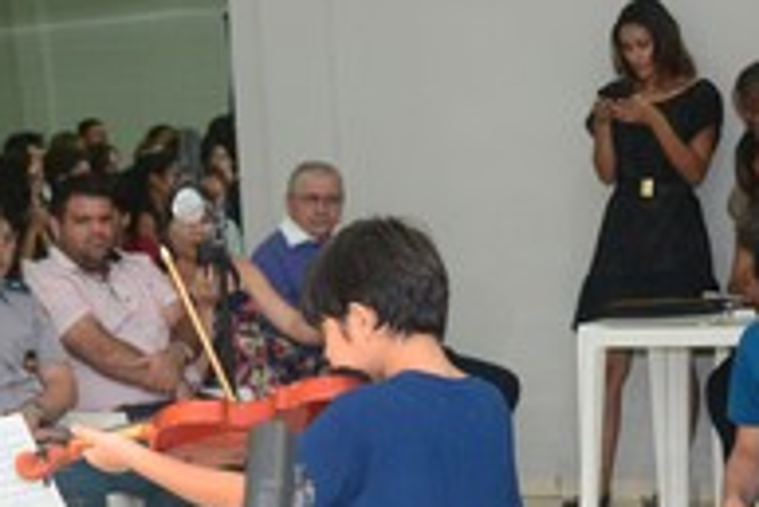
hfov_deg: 12.2
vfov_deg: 8.2
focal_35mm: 168
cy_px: 456
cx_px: 216
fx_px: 3545
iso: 1600
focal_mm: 48
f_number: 4.8
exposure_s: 1/60
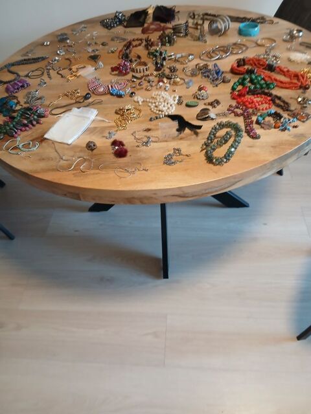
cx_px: 156
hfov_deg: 53.1
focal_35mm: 26
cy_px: 207
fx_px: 311
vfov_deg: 67.3
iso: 320
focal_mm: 3.98
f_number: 1.8
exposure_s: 1/25
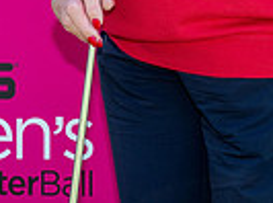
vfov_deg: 6.7
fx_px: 1675
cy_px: -241
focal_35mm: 213
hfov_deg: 9.3
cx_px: 14
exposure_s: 1/160
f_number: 8
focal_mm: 45
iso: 250
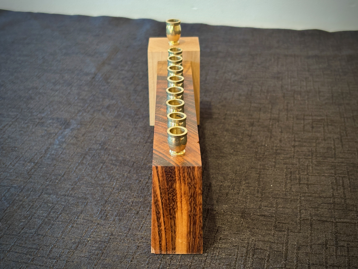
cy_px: 134
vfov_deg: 28.0
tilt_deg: -28.0
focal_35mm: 52
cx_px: 179
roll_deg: -0.2
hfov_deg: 36.8
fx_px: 538
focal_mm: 5.96
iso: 320
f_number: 1.6
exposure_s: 1/40
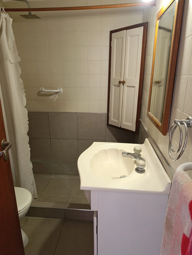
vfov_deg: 73.8
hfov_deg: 59.0
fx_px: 170
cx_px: 96
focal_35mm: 23
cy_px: 128
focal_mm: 6.11
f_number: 1.65
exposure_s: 1/50
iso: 860
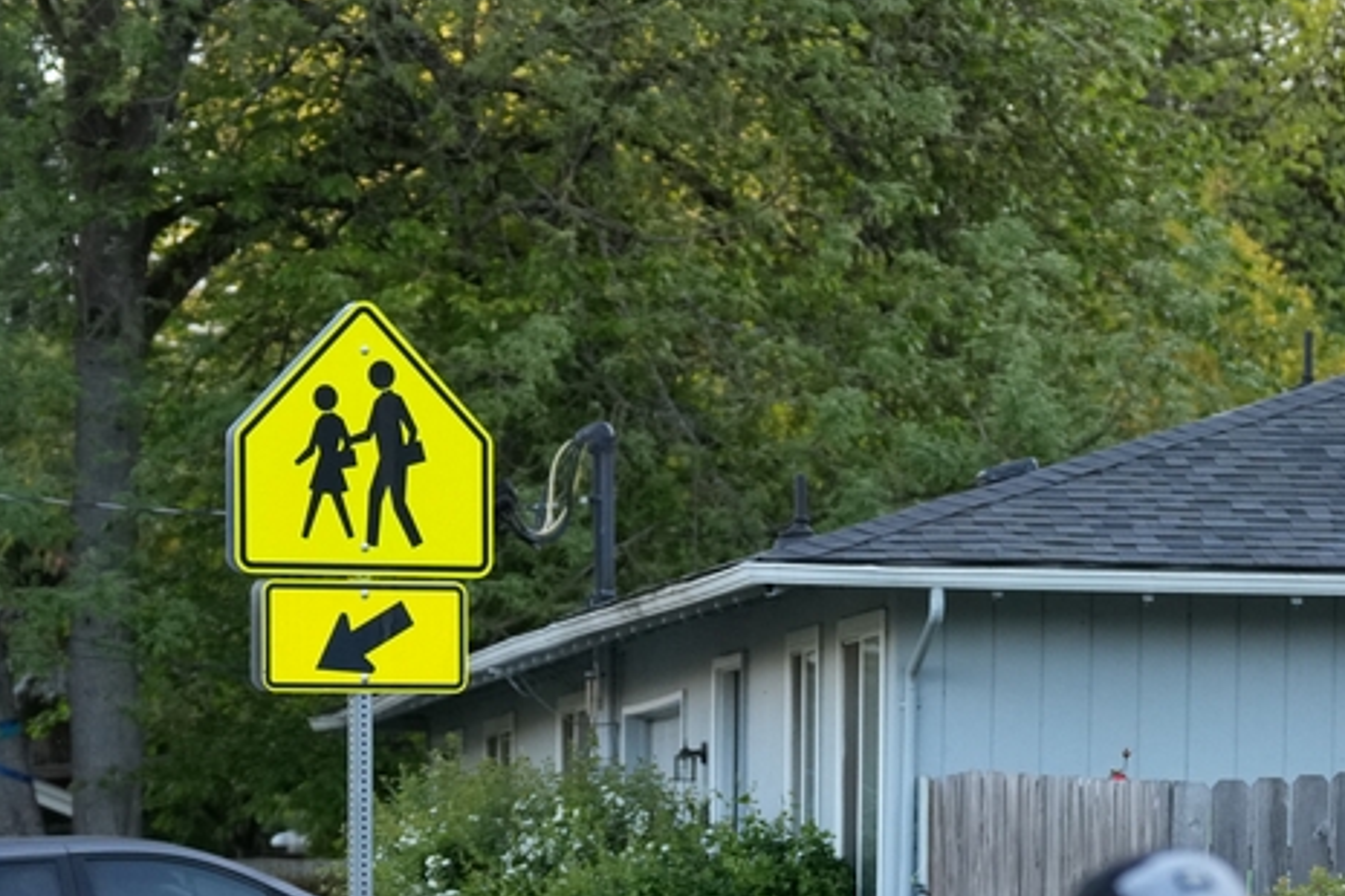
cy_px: 1314
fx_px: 9003
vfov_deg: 5.6
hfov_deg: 8.5
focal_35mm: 241
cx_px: 1148
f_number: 2.8
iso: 1250
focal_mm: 80
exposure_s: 1/2000
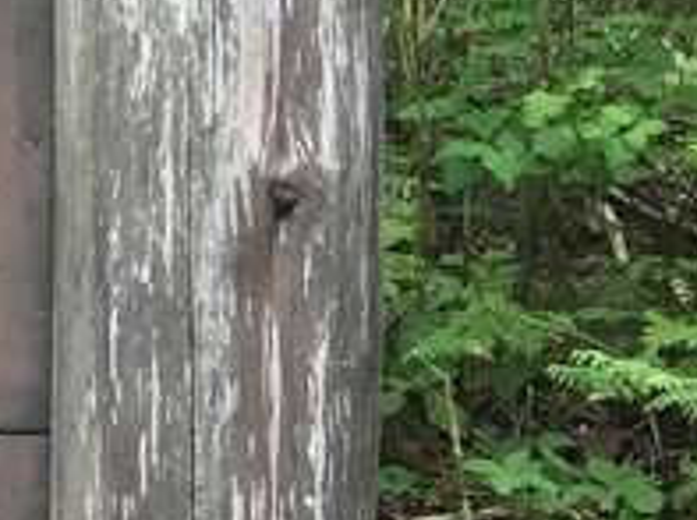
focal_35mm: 177
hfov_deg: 9.4
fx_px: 3557
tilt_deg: +1.1
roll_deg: -0.3
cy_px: 149
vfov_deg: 8.4
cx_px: -1235
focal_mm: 4.15
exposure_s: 1/40
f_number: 2.2
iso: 25
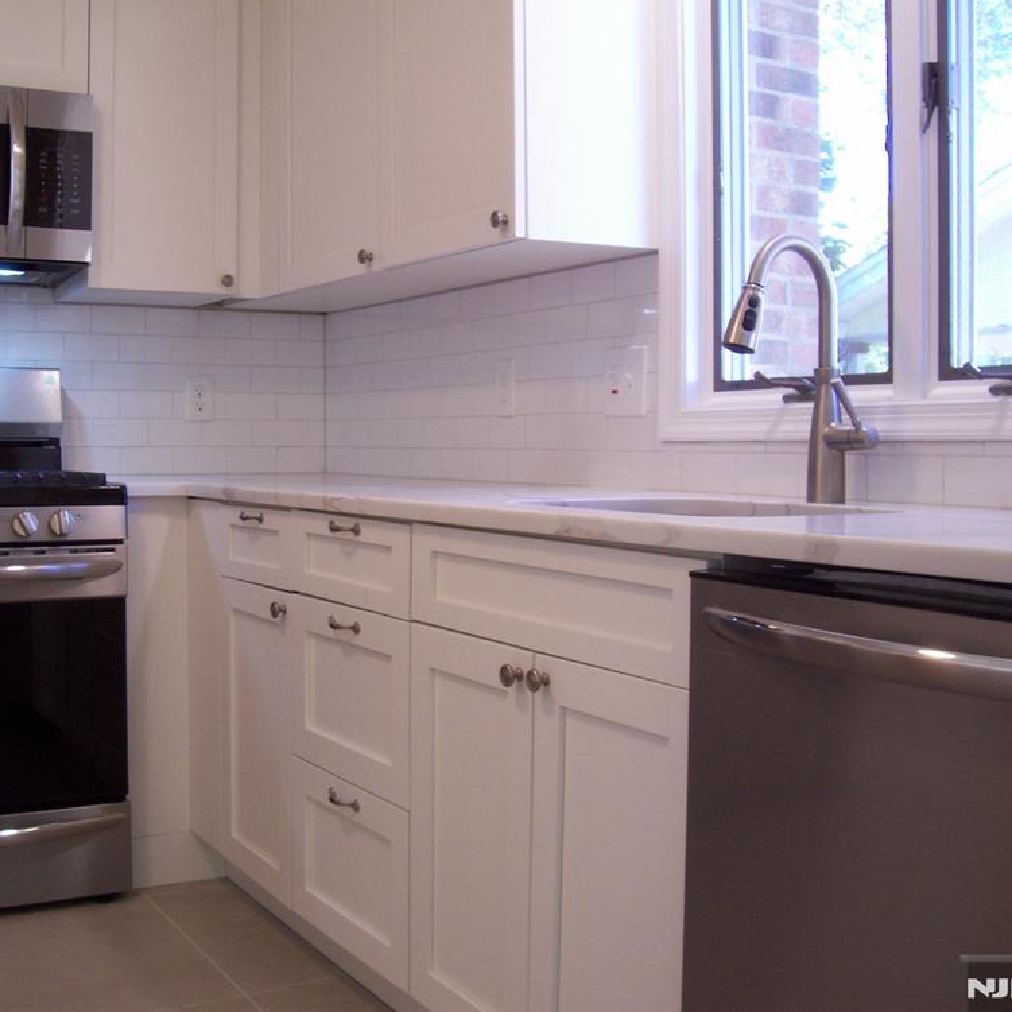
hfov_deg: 40.7
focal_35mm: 41
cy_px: 503
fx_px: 1356
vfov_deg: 40.9
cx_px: 407
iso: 113
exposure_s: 1/32
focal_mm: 5.6
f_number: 2.7
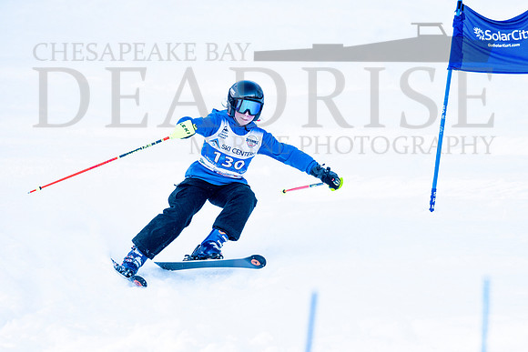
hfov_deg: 3.2
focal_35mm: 640
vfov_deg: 2.1
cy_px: 191
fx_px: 9394
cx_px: 302
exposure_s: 1/2000
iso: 2000
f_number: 8
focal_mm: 560
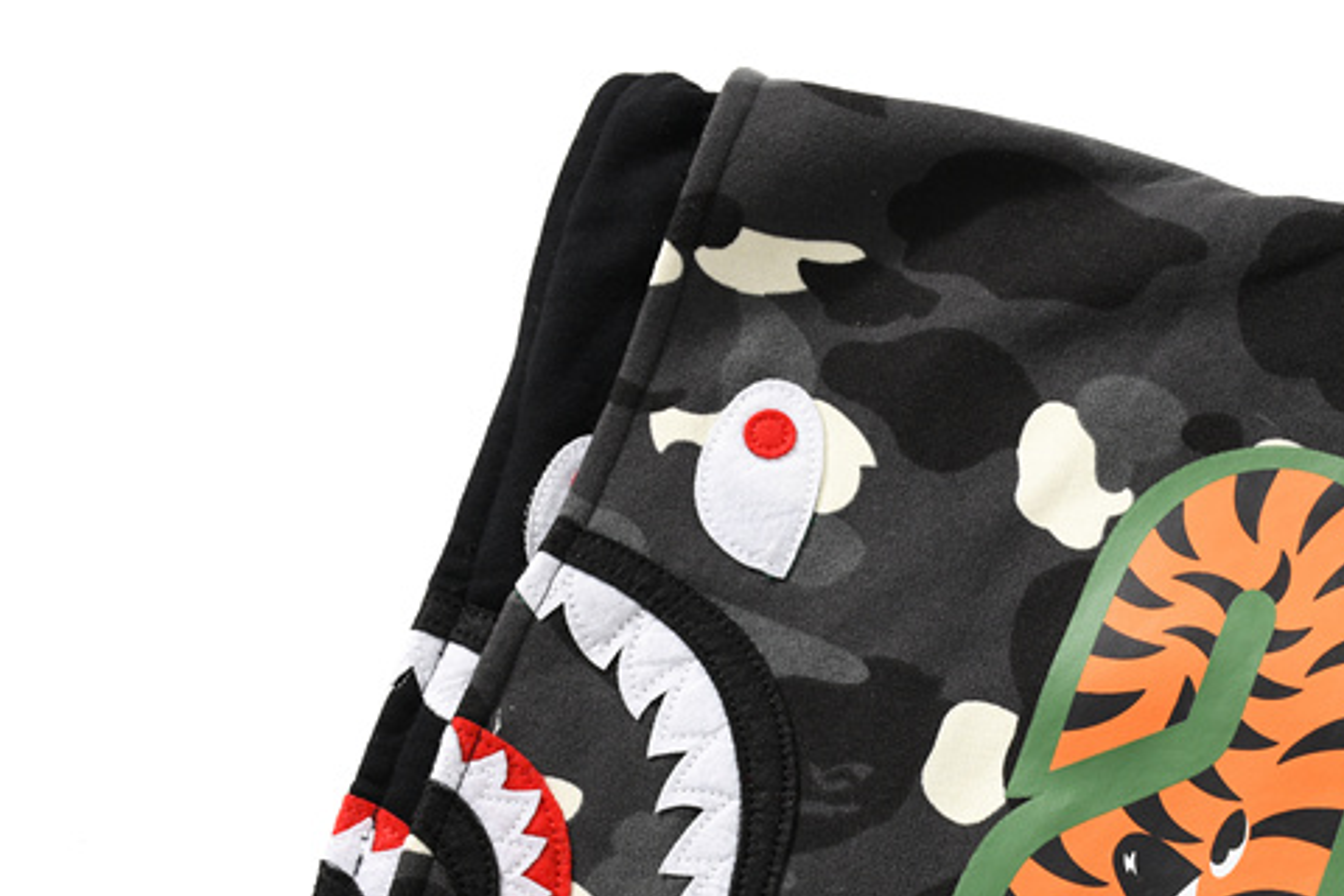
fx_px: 2800
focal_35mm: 75
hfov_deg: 26.6
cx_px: 1005
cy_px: 727
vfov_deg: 18.0
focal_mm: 30
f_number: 8
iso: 100
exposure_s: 1/125
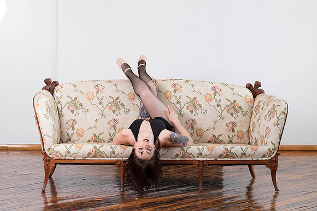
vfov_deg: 13.1
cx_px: 158
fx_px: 921
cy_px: 106
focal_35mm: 105
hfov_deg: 19.5
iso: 320
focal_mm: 100
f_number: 6.3
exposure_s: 1/40
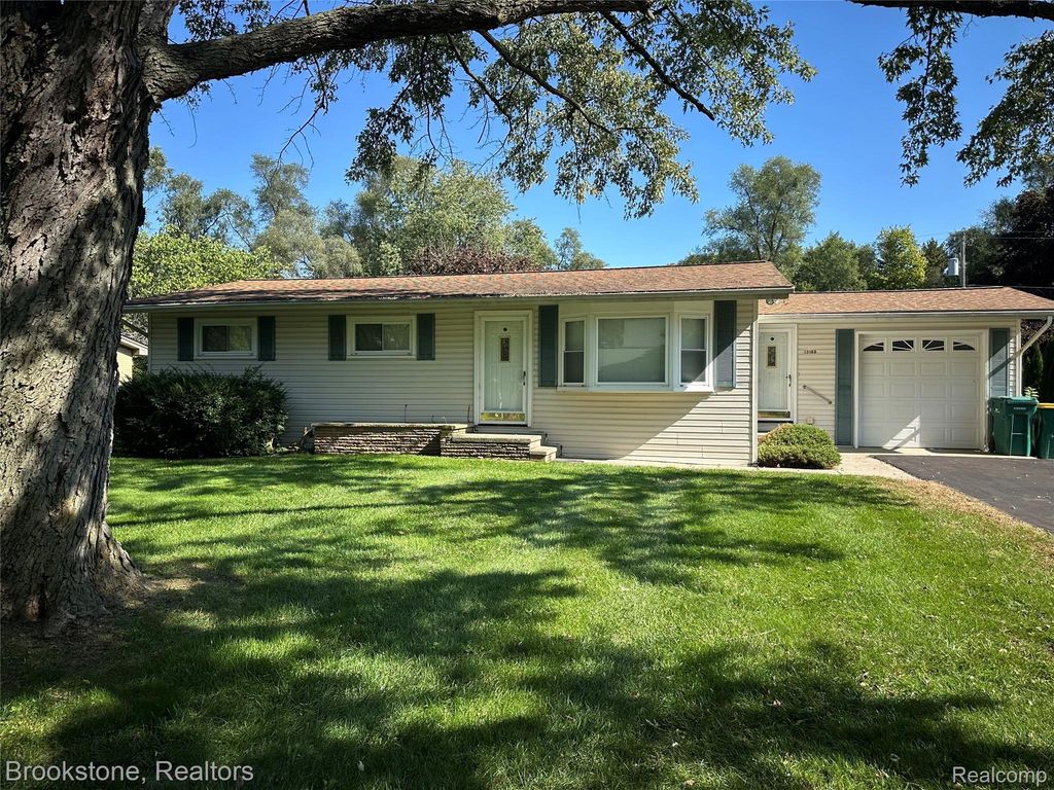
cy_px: 395
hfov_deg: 71.6
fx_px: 731
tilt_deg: -0.6
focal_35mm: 24
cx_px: 527
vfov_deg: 56.8
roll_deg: -0.6
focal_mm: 6.86
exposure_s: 1/1845
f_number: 1.78
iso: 80
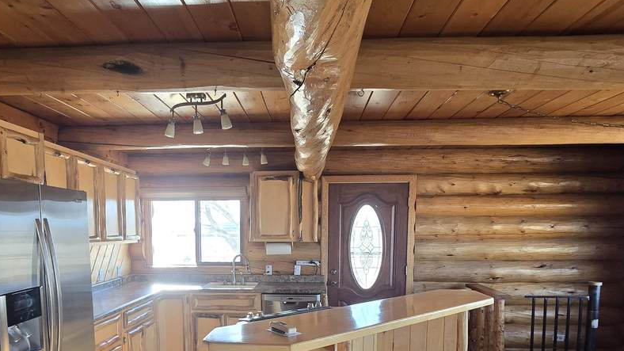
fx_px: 381
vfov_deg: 47.4
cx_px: 274
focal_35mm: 23
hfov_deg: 78.4
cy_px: 269
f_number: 2.2
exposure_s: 1/60
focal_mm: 2.2
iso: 80
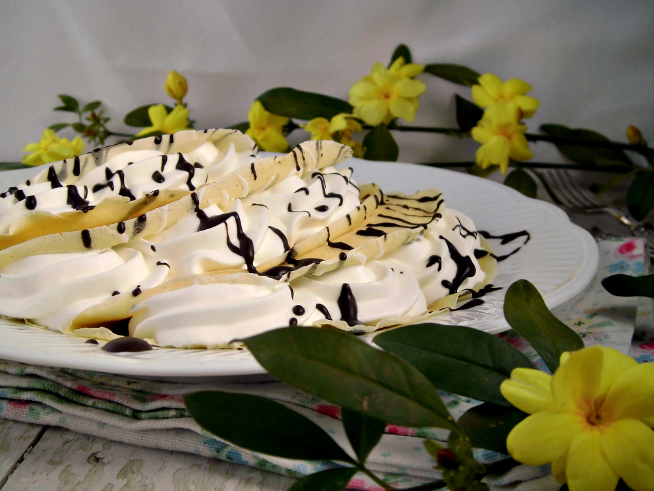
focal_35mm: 48
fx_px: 907
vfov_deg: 30.3
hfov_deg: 39.7
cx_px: 328
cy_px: 241
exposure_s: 1/800
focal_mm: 8.3
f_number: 3.4
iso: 100
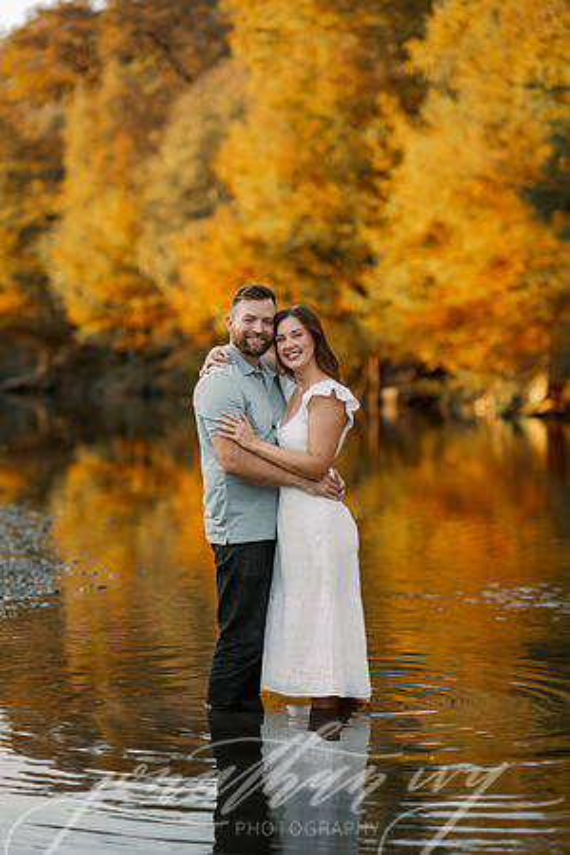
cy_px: 428
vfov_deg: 23.9
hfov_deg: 16.1
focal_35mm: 85
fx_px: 2019
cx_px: 285
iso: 200
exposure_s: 1/500
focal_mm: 85
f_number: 2
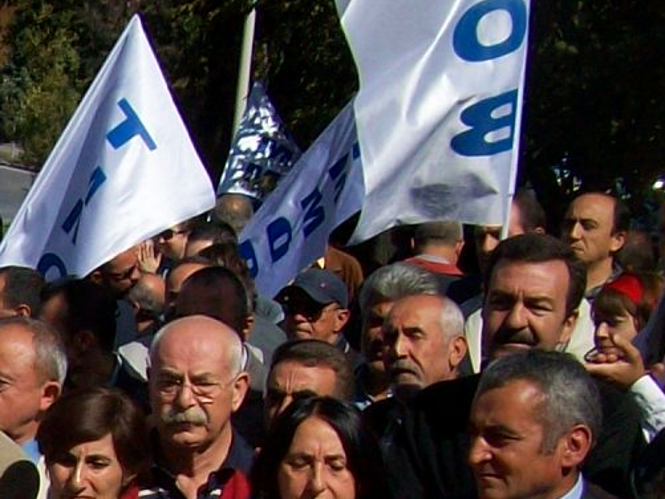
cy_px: 776
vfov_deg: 10.3
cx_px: -520
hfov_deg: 12.9
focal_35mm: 139
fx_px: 2671
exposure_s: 1/670
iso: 80
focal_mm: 5.7
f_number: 5.5
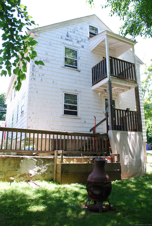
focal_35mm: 27
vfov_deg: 67.3
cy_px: 113
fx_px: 171
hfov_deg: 48.0
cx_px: 76
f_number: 5
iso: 200
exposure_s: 1/100
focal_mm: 18
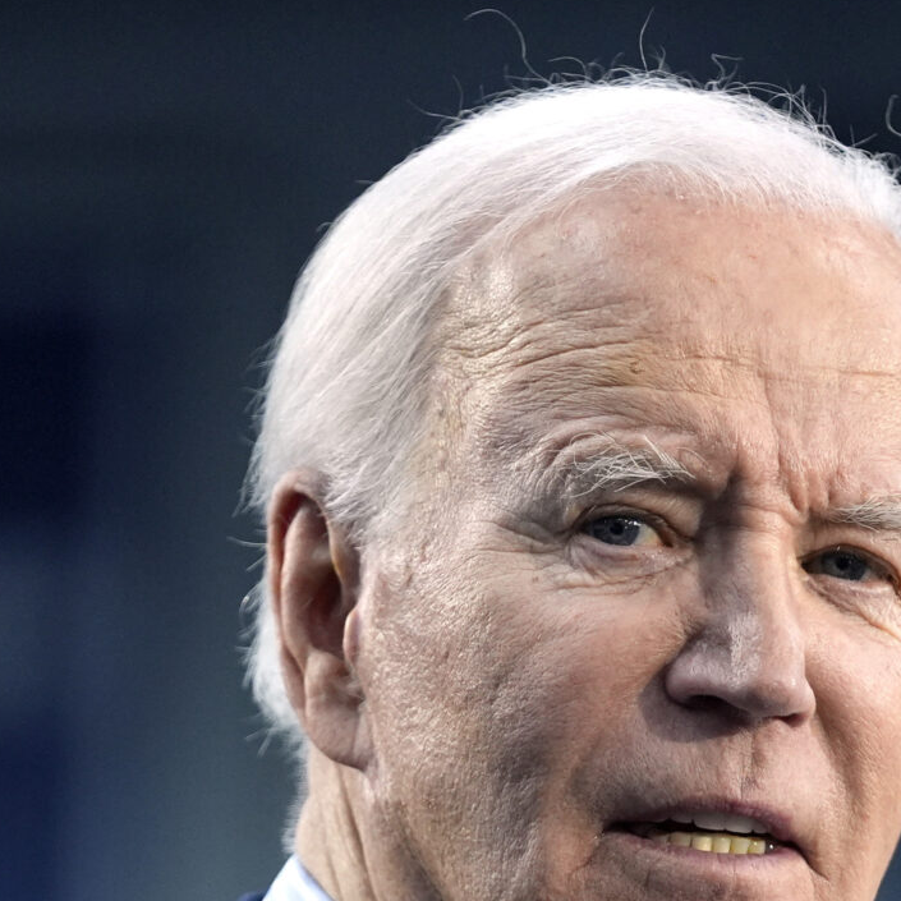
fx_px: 18169
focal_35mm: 617
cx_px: 574
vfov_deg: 2.8
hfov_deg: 2.8
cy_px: 1061
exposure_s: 1/320
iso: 2000
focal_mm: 200
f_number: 2.8
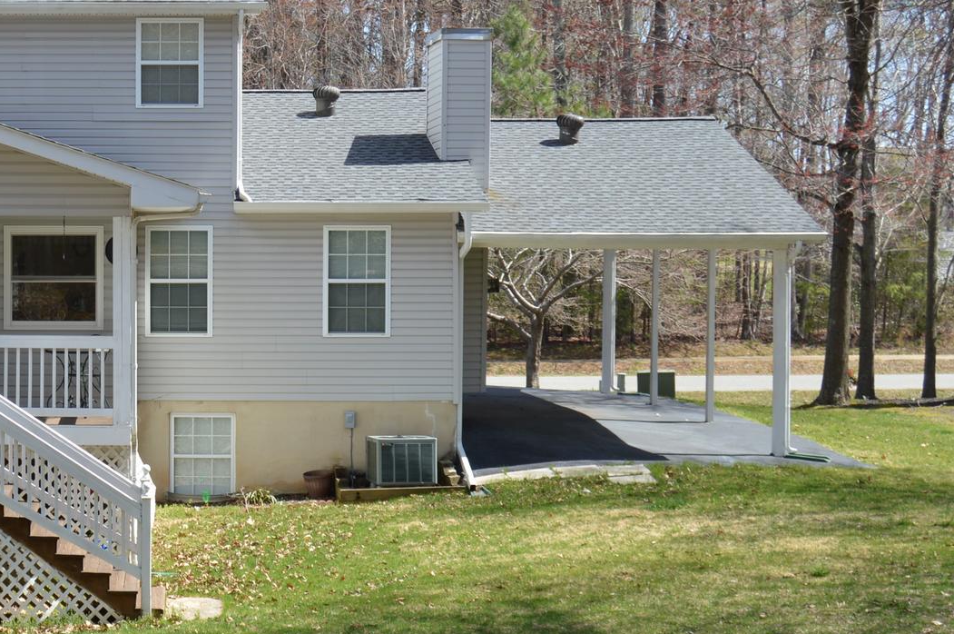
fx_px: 2011
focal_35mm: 76
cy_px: 312
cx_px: 69
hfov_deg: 25.7
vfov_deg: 17.9
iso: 100
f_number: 7.1
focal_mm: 26
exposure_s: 1/200
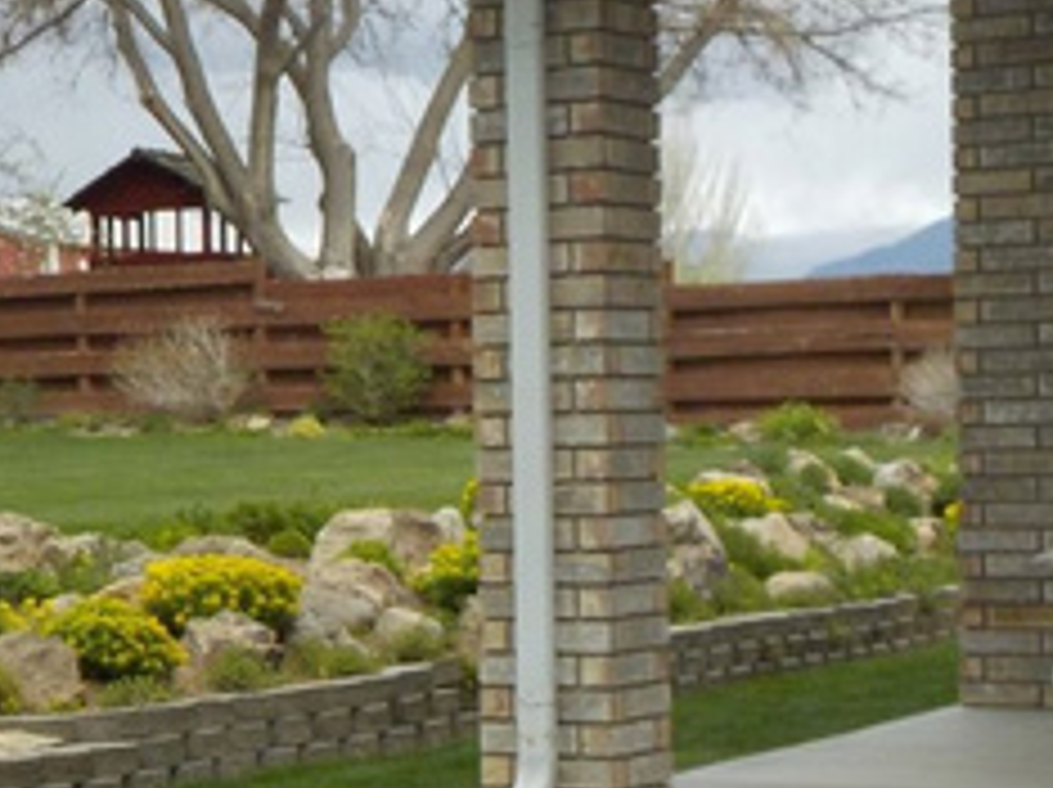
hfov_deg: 17.8
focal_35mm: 104
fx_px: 3160
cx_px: -297
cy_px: 477
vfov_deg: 14.2
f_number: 3.7
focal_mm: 5.2
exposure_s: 1/500
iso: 125
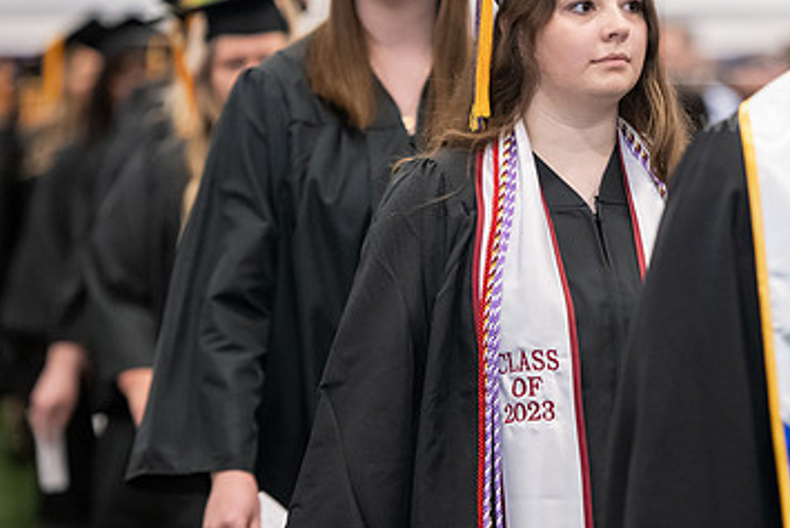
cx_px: 599
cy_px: 168
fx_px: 5203
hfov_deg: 8.7
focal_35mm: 237
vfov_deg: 5.8
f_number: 3.2
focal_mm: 145
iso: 3200
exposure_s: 1/200
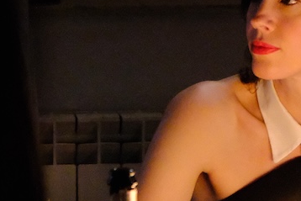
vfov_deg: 4.9
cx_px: 228
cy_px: 90
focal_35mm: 278
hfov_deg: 7.4
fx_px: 2325
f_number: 4
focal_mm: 55
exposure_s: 1/250
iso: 12800
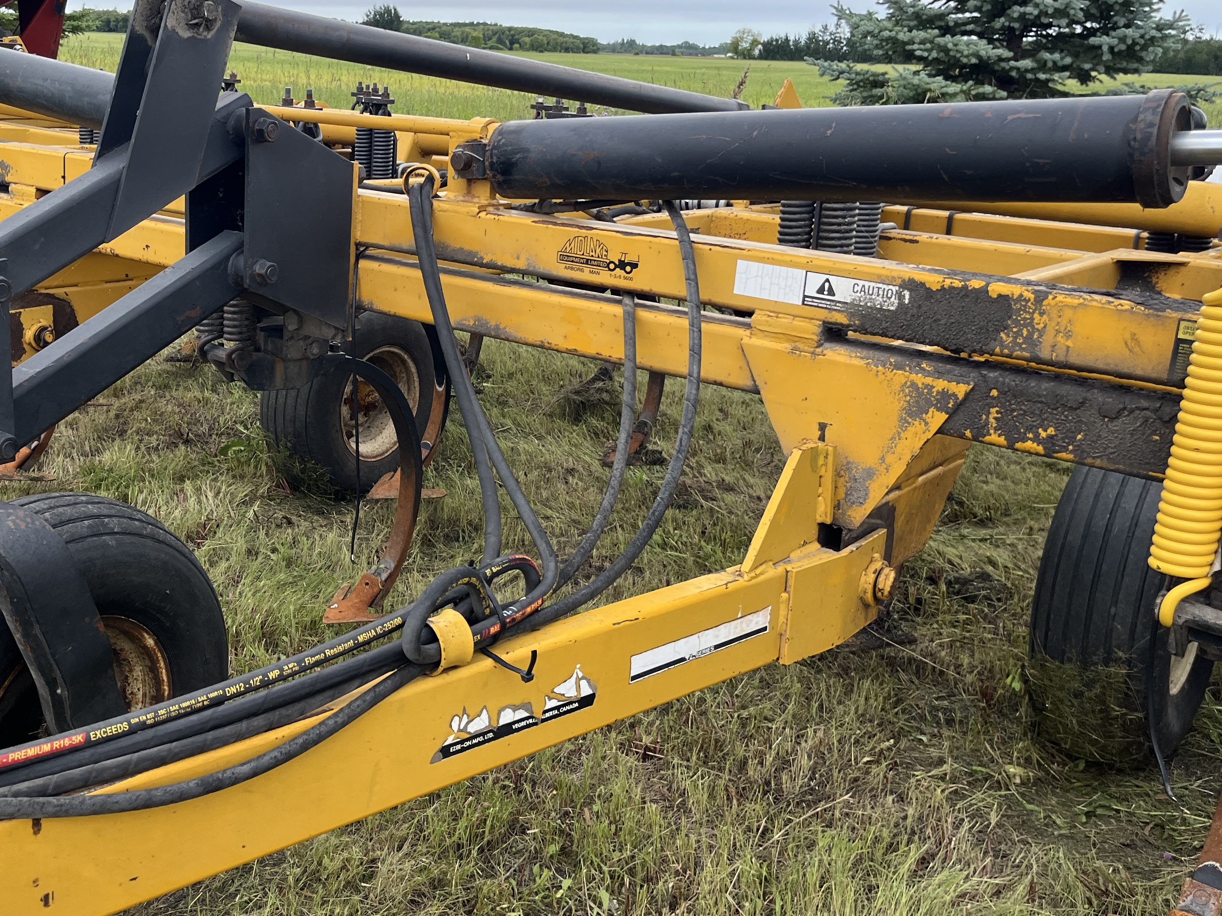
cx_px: 404
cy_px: 381
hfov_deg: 48.1
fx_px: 1341
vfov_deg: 37.6
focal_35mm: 38
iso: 50
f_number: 1.6
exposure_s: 1/761
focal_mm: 5.1
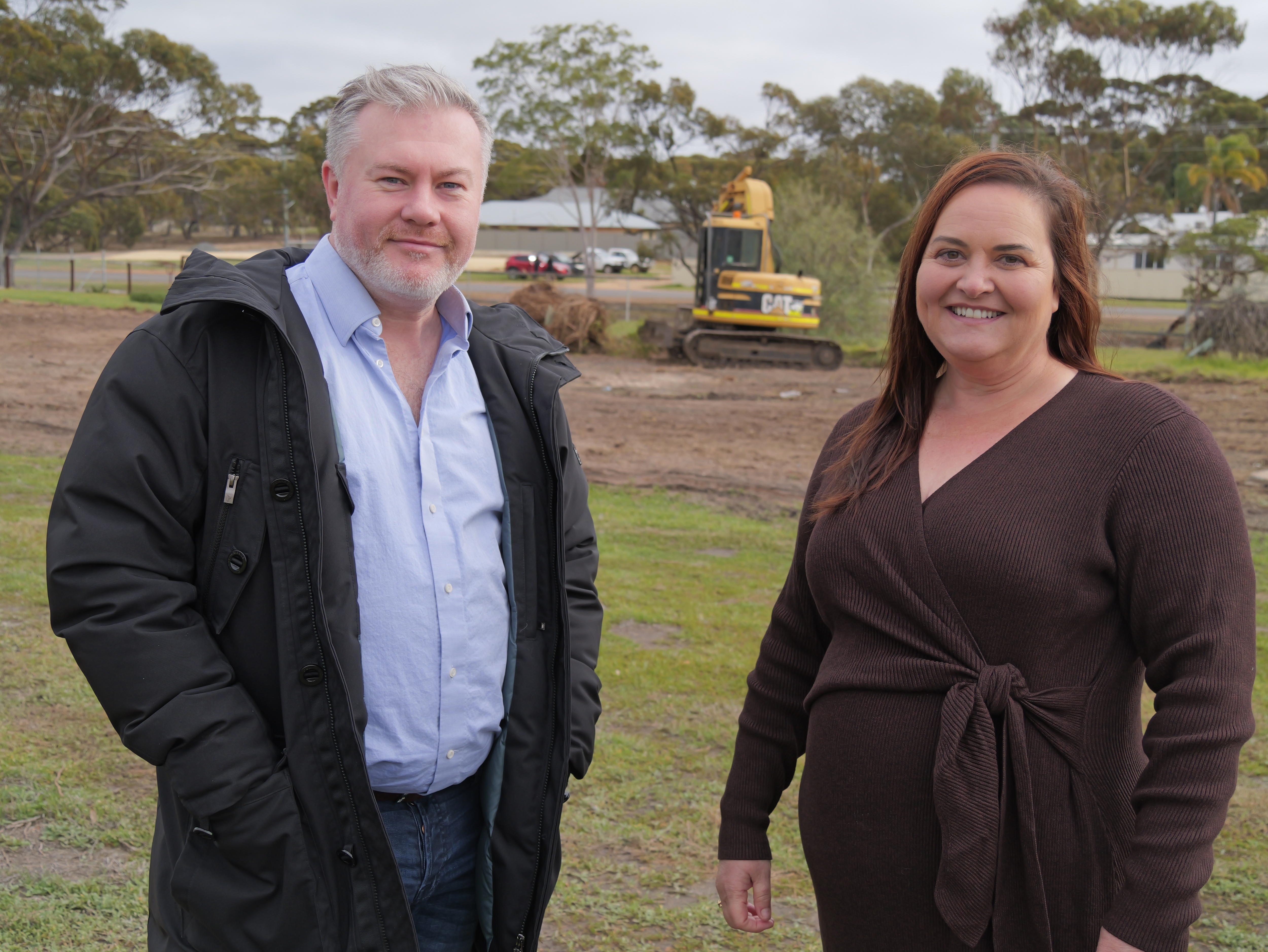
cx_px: 634
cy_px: 476
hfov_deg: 39.6
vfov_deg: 30.3
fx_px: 1759
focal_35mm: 48
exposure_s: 1/250
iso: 100
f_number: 4.5
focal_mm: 24
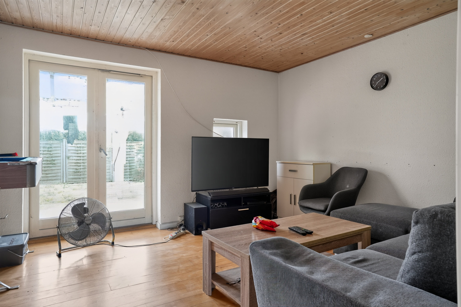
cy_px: 154
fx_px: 294
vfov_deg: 55.1
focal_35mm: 23
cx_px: 230
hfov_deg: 76.1
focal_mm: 23
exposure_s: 1/2.5
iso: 400
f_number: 8
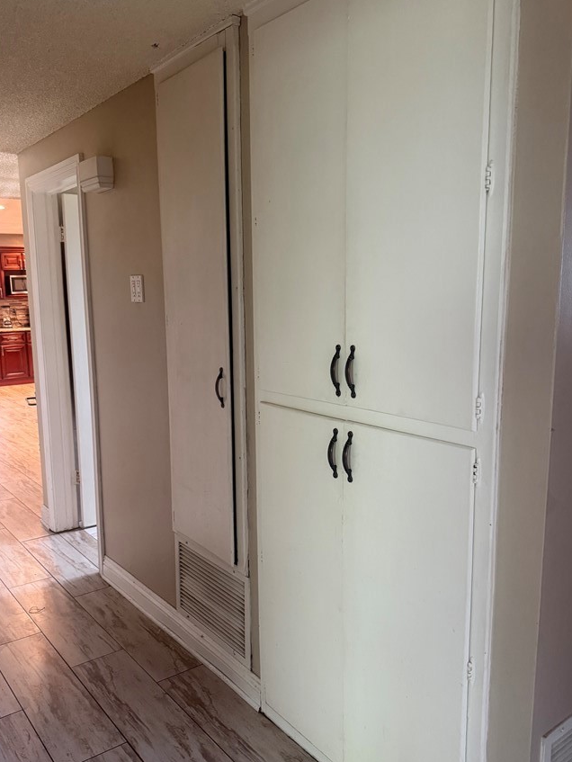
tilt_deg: -9.1
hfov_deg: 48.3
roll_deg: +1.1
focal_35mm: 29
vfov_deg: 61.6
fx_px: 638
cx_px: 275
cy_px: 397
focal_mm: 6.76
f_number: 1.78
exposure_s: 1/60
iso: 500
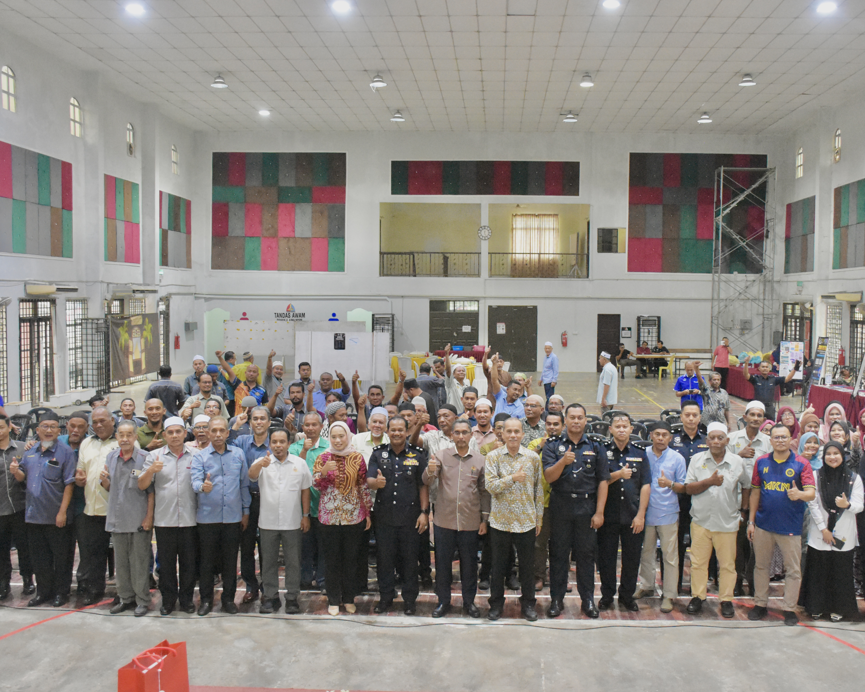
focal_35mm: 38
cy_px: 343
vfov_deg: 39.2
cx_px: 475
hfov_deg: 47.9
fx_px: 973
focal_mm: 22
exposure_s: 1/250
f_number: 5.6
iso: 6400
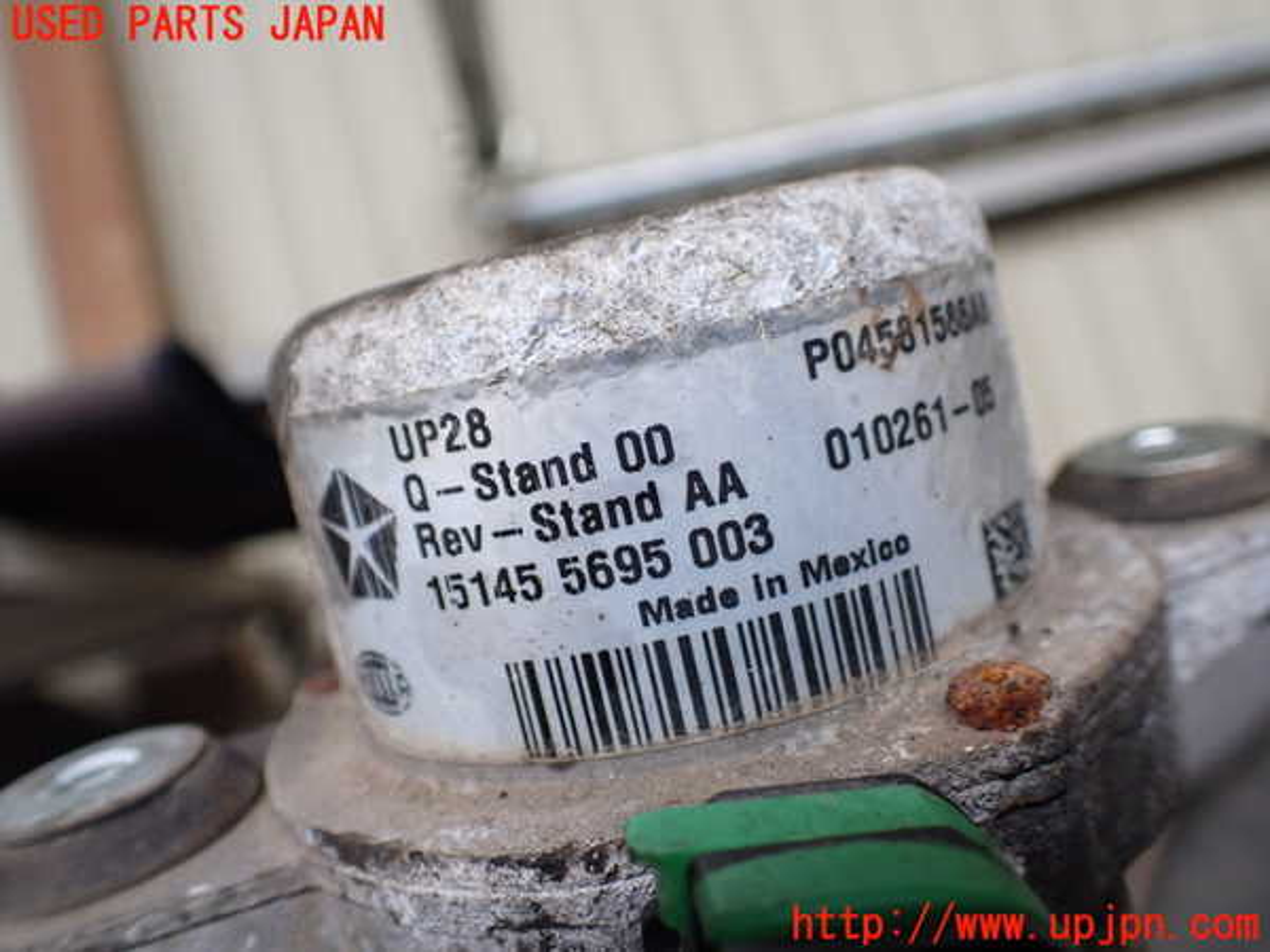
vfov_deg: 46.8
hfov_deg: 60.0
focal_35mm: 30
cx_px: 635
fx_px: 1101
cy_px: 476
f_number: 2.3
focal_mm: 5.4
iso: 400
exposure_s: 1/125
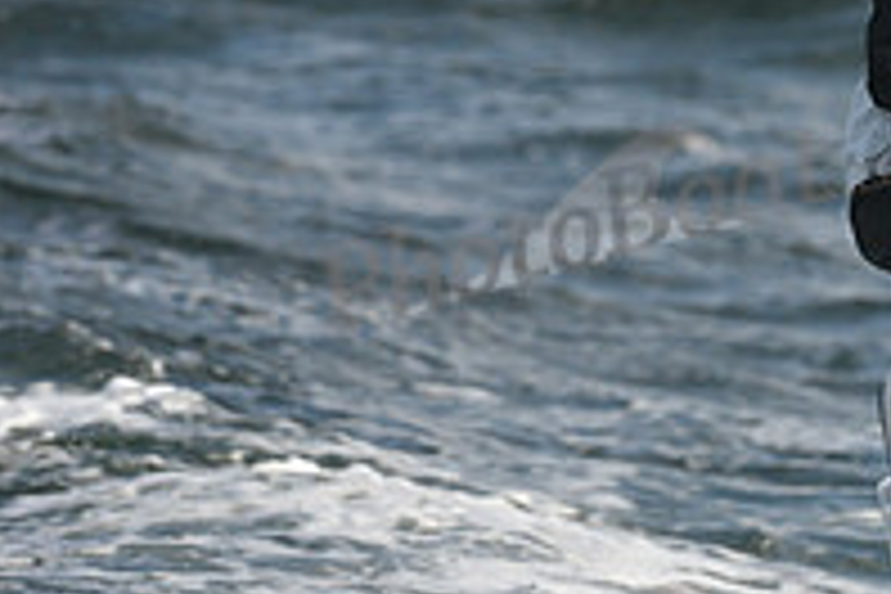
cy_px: -79
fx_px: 25342
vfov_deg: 1.3
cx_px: 1188
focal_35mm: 1024
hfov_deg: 2.0
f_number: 5.6
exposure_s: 1/1600
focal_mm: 350
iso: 320
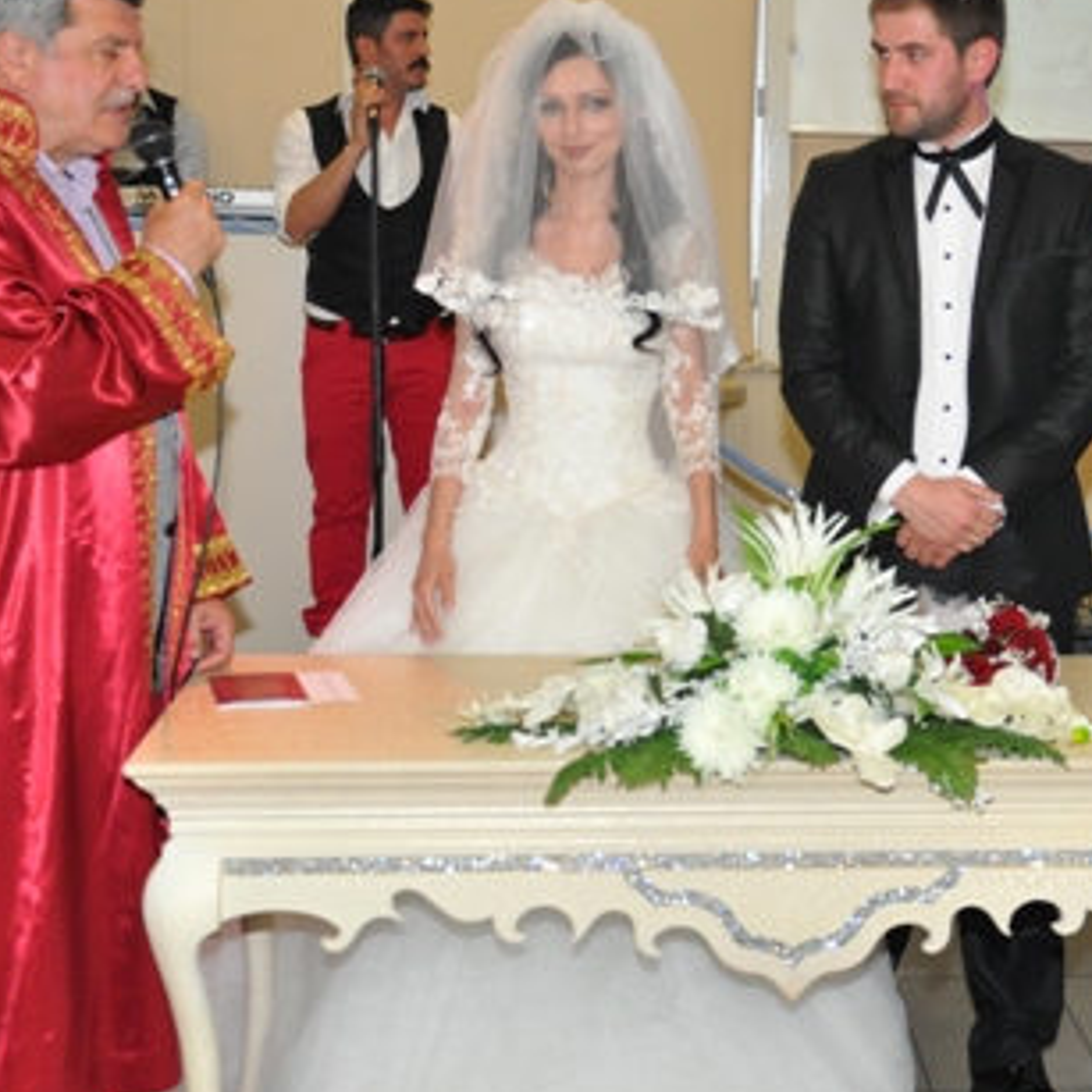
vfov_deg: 24.9
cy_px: 418
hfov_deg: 24.6
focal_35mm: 69
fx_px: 2463
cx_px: 889
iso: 800
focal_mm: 26
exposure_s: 1/60
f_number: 4
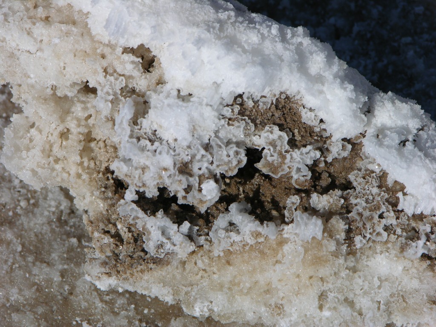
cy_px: 164
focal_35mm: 280
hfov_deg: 7.1
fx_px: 3527
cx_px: 218
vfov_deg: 5.3
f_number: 6.6
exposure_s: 1/660
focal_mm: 71.2
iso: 50
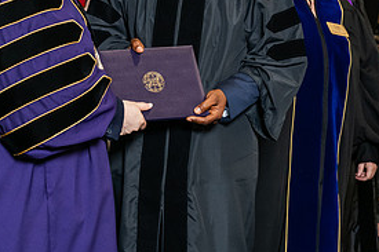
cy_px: -6
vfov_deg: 10.4
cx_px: 105
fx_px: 1378
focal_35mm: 131
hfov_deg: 15.6
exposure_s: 1/200
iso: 2000
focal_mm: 62
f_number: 5
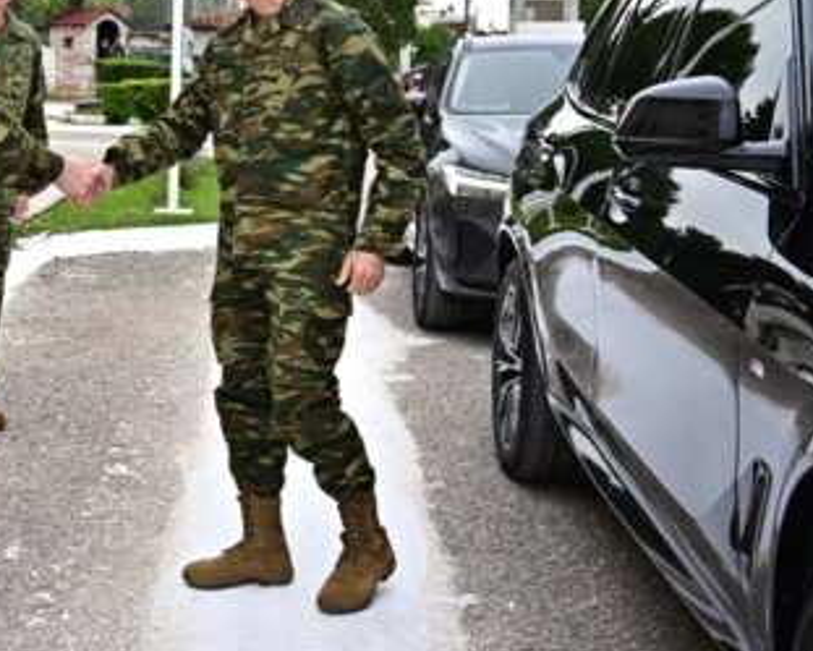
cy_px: 212
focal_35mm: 58
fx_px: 1396
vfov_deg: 26.1
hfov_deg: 31.0
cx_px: 81
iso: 500
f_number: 6.3
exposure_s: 1/320
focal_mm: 32
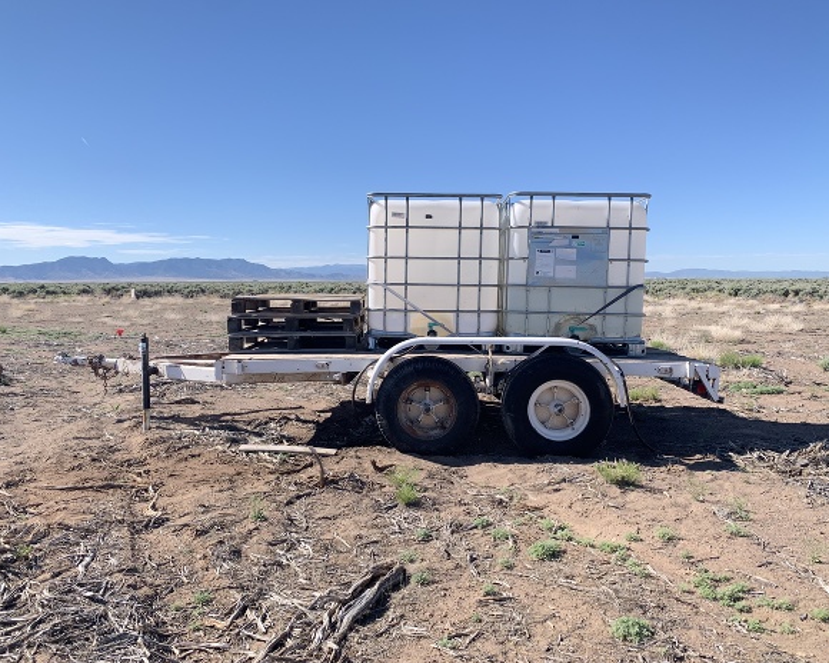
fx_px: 687
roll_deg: +0.2
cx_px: 412
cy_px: 332
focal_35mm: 28
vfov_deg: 51.5
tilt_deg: -3.2
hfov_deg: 62.2
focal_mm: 4.25
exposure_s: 1/1427
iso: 25
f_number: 1.8
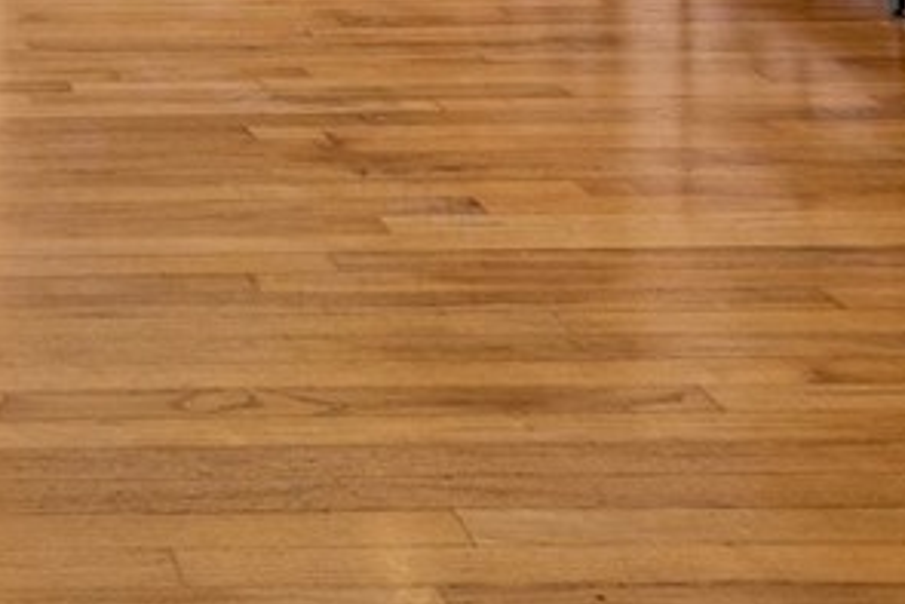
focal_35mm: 52
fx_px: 1308
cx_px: -202
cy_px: -428
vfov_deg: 20.2
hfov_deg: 31.5
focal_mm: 10
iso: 400
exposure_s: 1/15
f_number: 8
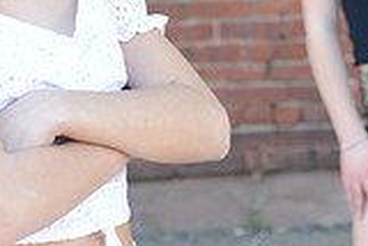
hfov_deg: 10.3
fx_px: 2036
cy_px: -6
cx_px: 205
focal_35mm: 199
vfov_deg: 6.9
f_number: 4.5
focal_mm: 55
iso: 800
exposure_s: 1/640
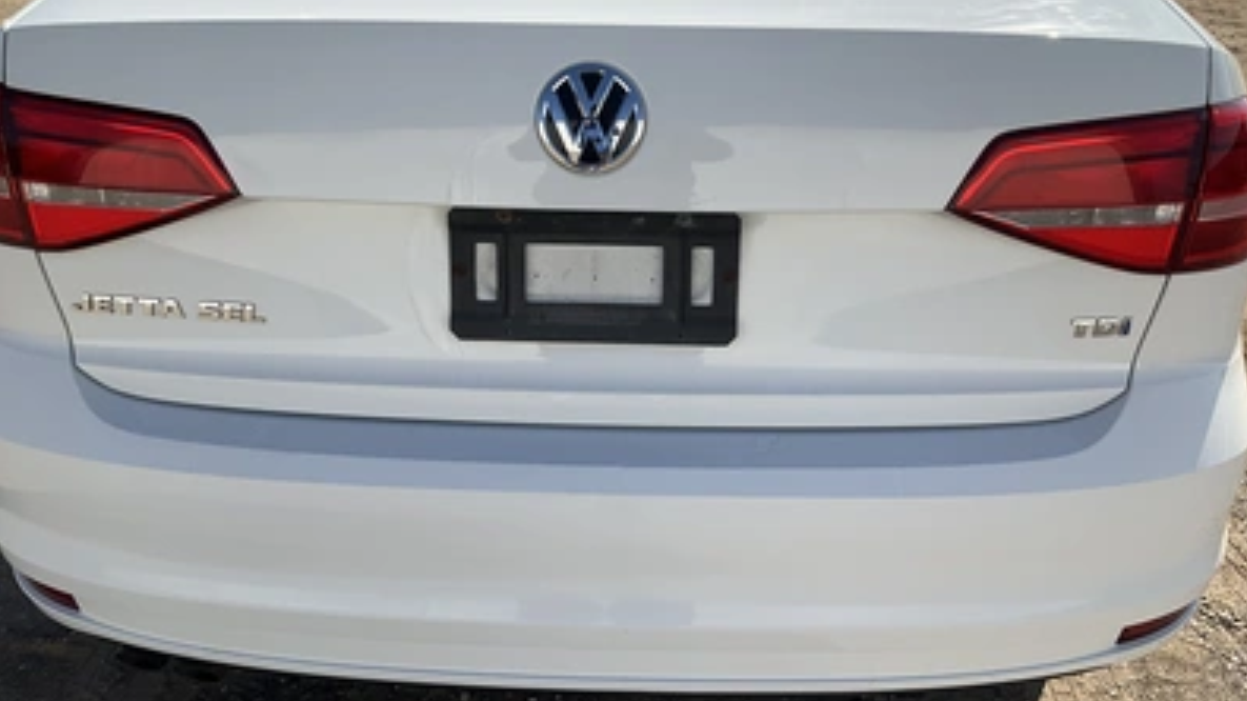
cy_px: 316
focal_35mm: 32
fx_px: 1058
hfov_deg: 61.0
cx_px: 628
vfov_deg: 36.6
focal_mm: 3
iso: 25
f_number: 1.8
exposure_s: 1/2141
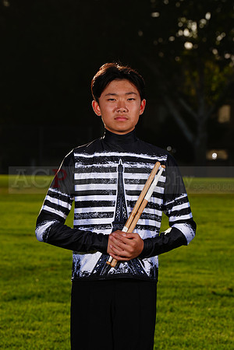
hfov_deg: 6.9
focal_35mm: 200
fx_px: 1950
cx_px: 117
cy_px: 175
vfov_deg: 10.3
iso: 125
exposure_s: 1/250
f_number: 11
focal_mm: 200
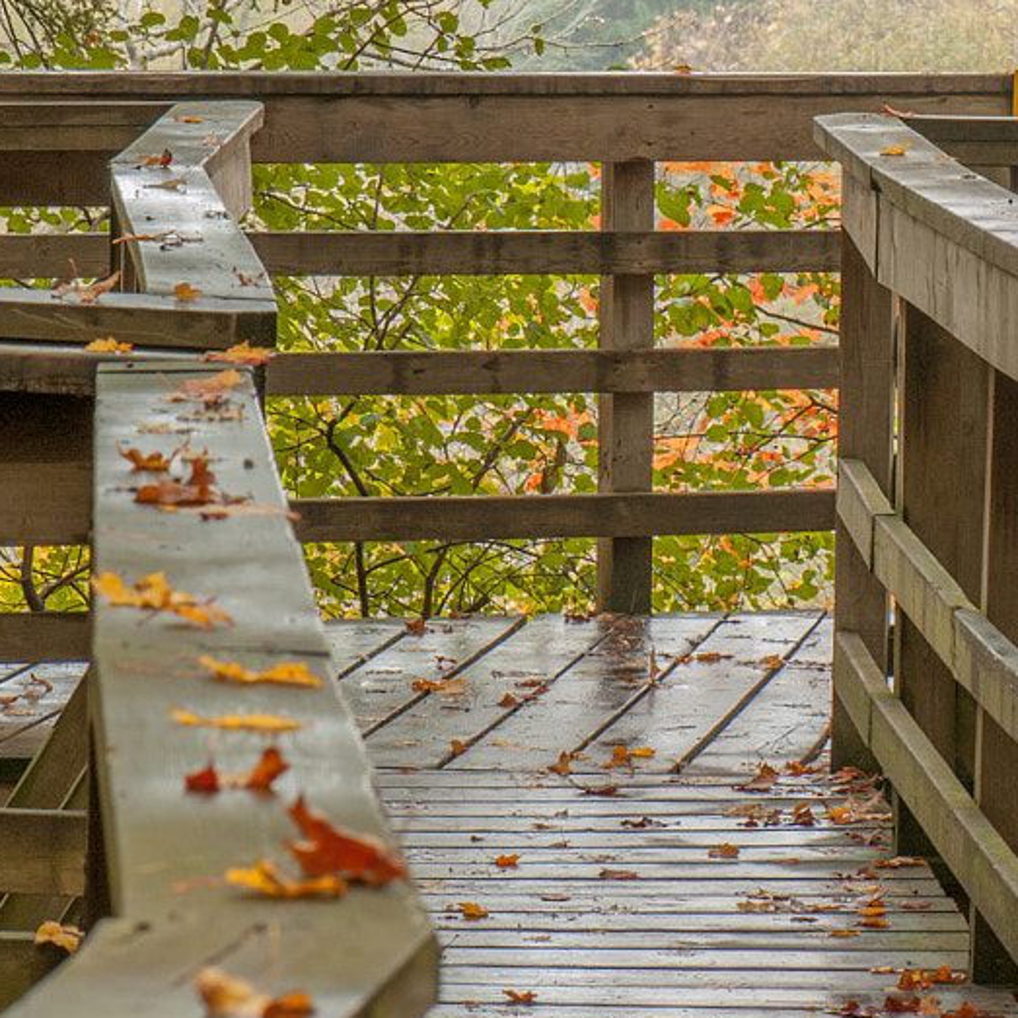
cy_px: 164
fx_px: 9083
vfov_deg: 6.4
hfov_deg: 6.4
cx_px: 831
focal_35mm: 273
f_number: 13
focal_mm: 105
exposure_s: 1/30
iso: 640
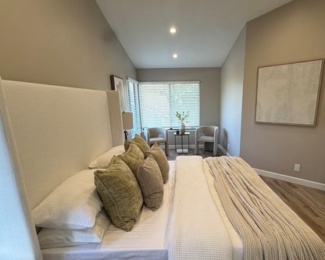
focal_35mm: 21
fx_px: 202
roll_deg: +1.0
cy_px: 150
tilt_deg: -13.6
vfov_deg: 65.2
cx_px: 184
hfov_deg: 77.2
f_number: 2.2
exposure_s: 1/120
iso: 100
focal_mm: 2.22
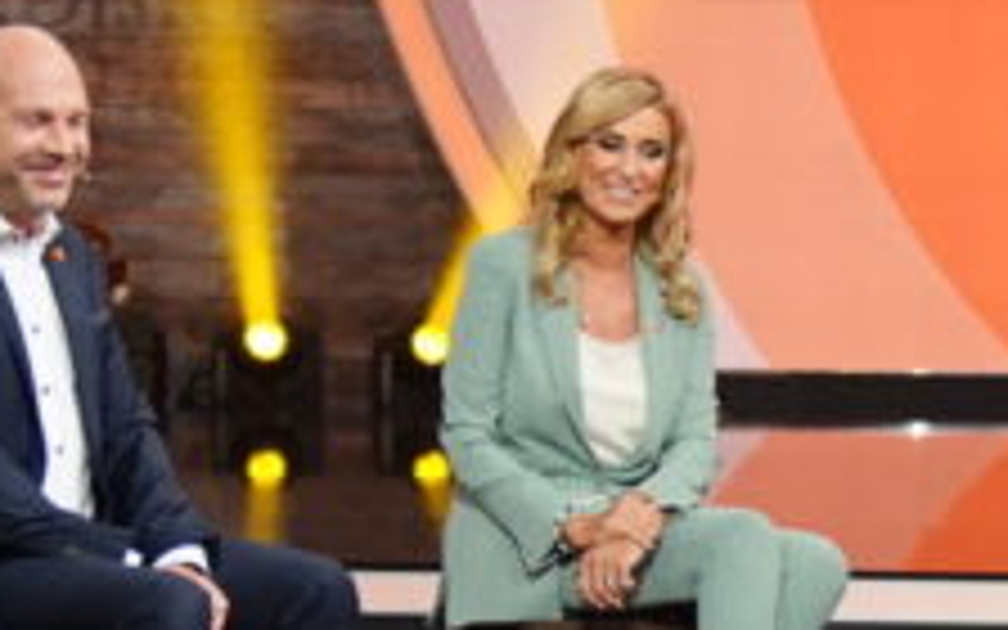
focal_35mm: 191
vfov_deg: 6.9
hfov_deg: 10.7
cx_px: 1292
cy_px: 466
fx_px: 5247
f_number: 2.8
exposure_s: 1/640
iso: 2000
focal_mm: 42
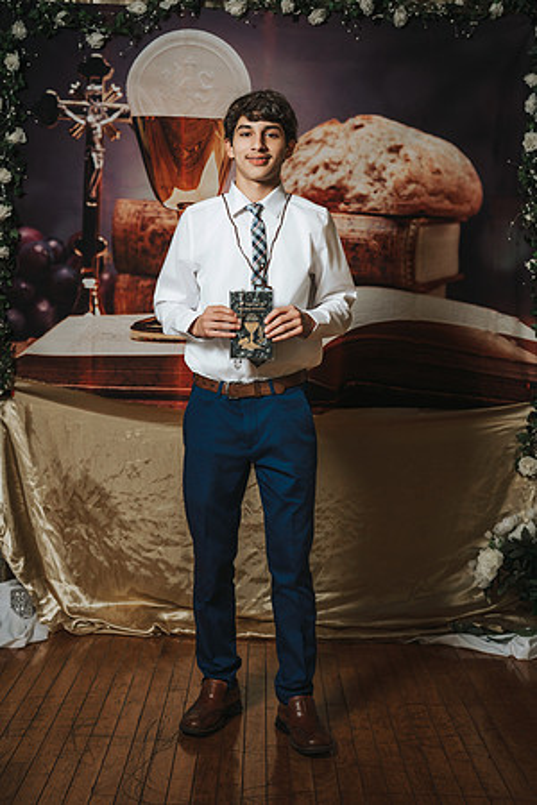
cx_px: 268
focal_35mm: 50
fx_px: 1119
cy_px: 402
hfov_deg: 27.0
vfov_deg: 39.6
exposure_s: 1/200
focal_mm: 50
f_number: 4.5
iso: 400
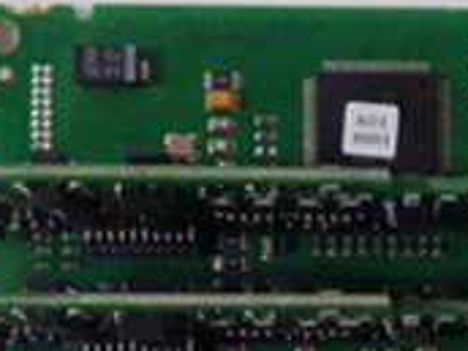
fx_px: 1271
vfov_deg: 15.2
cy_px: 408
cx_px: 473
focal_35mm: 94
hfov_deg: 20.2
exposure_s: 1/33
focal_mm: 3.79
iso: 517
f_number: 2
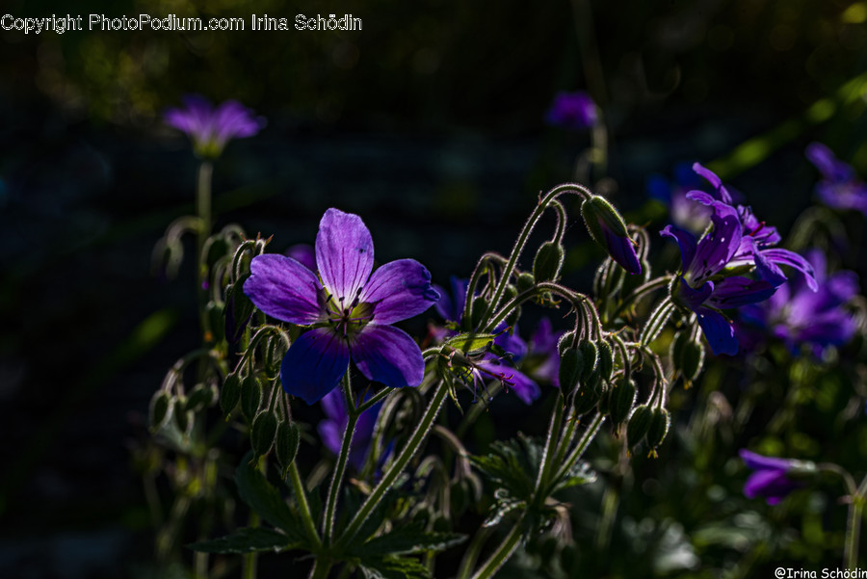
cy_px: 290
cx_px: 434
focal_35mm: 90
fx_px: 2168
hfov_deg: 22.6
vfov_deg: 15.2
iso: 100
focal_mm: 90
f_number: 18
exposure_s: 1/80
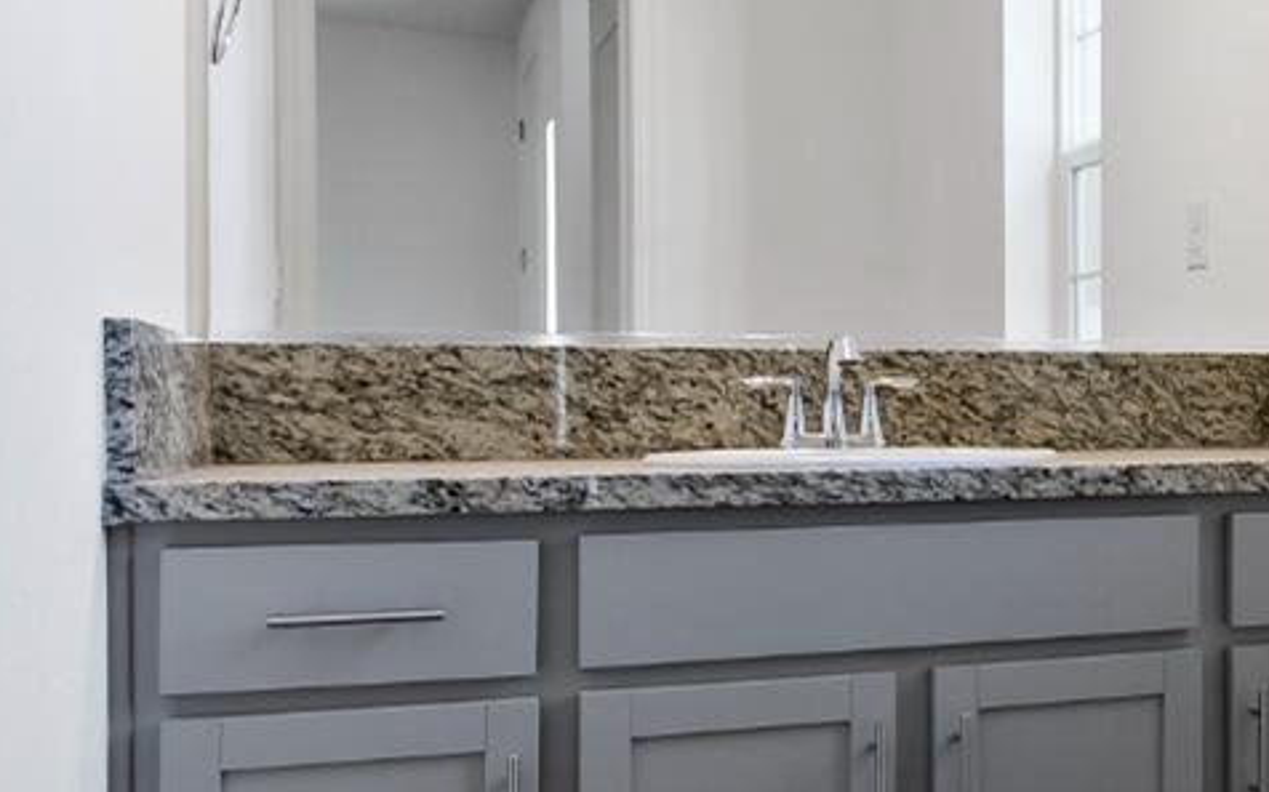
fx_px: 1556
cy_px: 512
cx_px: 1157
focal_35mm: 45
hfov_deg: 40.8
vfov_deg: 28.4
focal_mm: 14
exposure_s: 1/160
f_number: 4
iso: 500
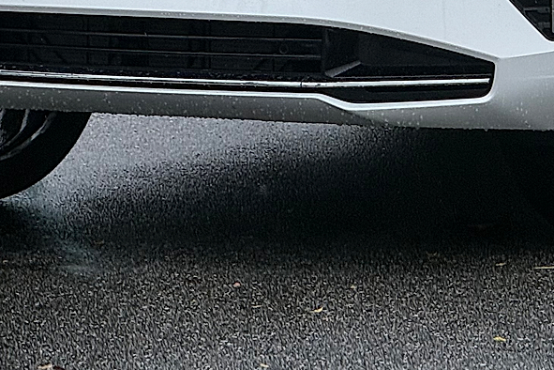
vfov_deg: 4.0
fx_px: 5201
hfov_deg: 6.1
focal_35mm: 338
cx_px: 463
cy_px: -176
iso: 50
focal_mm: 15.66
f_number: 2.8
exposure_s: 1/840
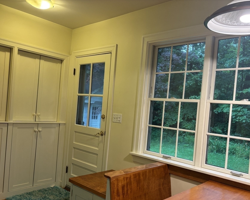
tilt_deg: -1.0
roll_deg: -4.8
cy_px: 114
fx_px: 229
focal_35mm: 31
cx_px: 141
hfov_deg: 57.0
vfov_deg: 47.0
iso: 125
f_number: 1.6
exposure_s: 1/60
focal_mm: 5.96
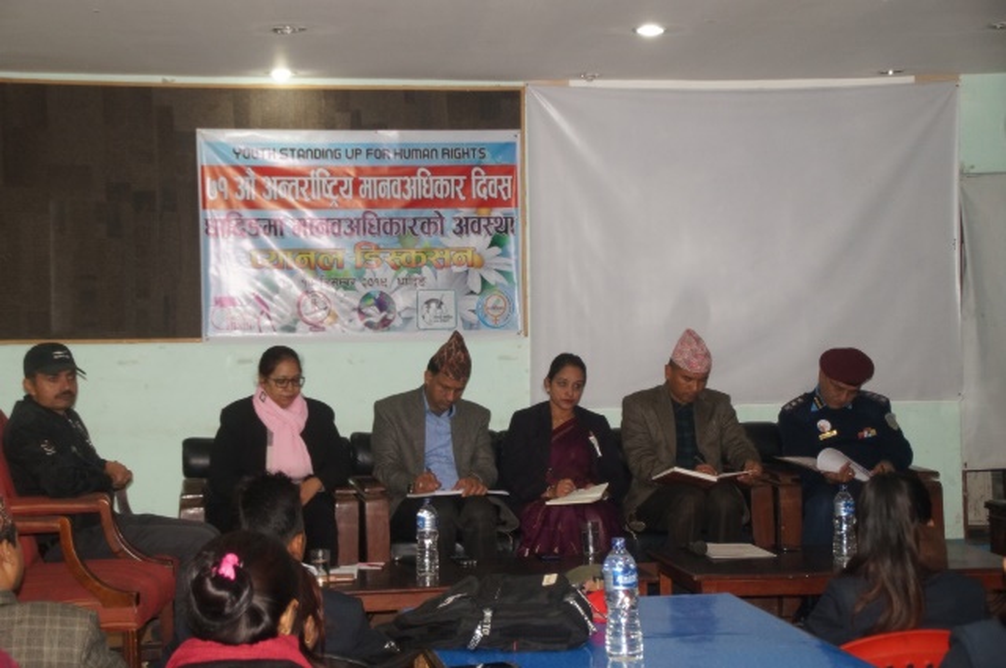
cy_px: 334
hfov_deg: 33.4
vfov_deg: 22.6
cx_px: 503
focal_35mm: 60
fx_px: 1675
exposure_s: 1/80
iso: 800
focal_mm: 40
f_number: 4.5
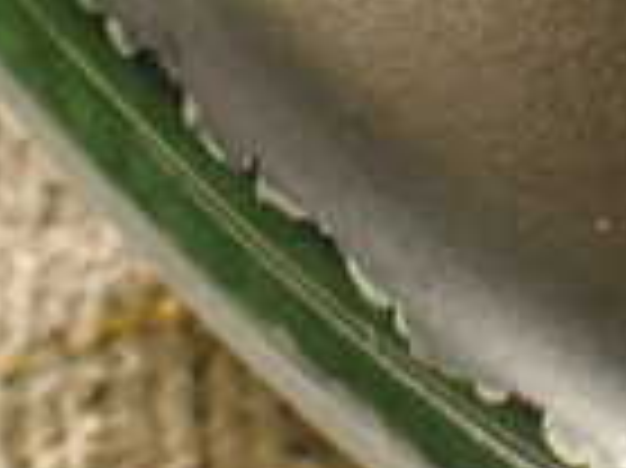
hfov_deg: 14.2
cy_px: -144
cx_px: 500
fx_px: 2493
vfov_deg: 10.5
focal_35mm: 138
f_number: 2.4
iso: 250
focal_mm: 5.79
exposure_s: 1/30
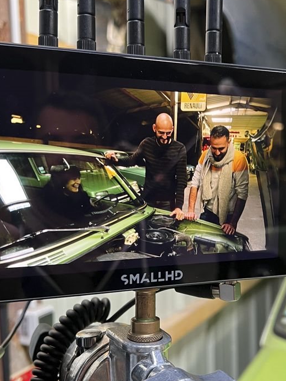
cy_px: 208
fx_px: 496
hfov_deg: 31.8
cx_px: 200
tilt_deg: -6.3
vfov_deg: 42.0
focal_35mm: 45
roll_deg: +0.1
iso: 125
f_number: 1.5
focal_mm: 5.7
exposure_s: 1/90
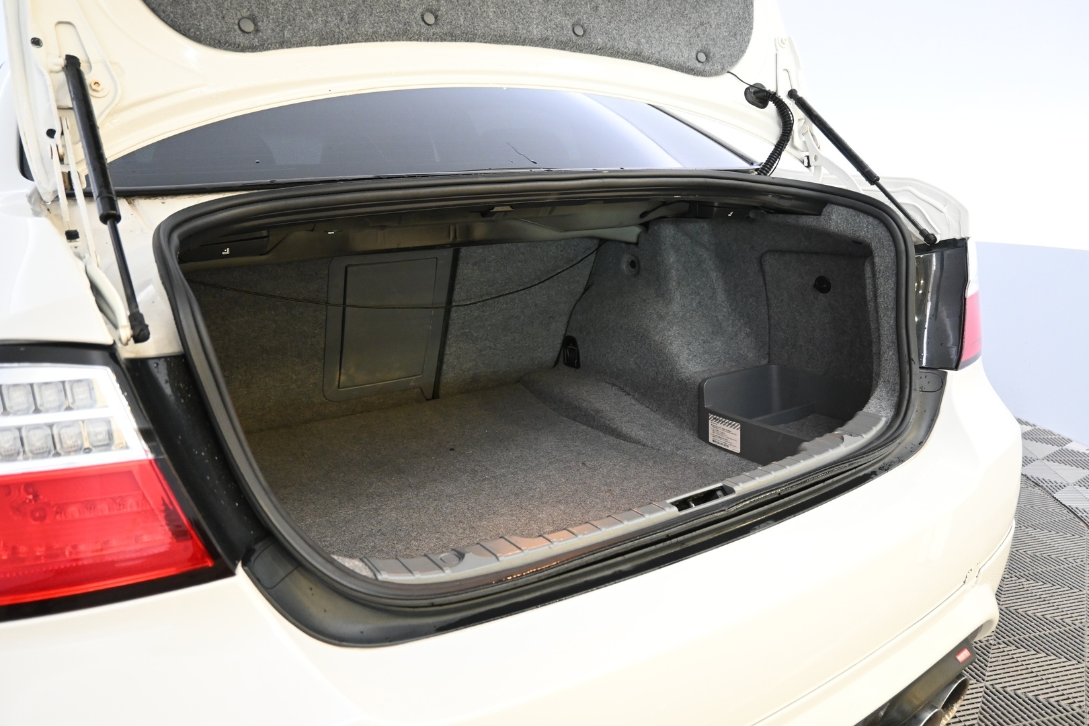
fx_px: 794
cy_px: 363
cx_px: 544
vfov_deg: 49.1
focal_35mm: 26
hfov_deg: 68.9
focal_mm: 17.5
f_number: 3.5
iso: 2000
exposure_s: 1/30
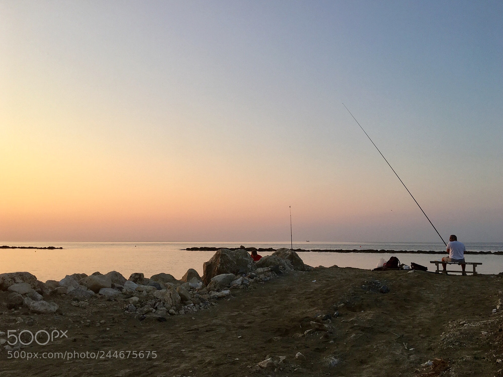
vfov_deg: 46.8
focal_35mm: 30
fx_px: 436
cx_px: 247
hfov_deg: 60.0
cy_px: 185
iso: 25
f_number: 2.2
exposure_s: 1/538
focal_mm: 4.15
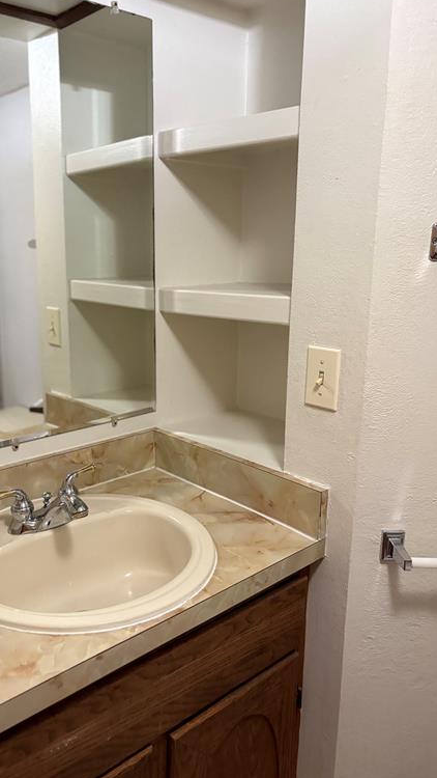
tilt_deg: -11.9
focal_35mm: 29
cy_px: 384
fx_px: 597
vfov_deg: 66.1
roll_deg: +0.2
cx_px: 166
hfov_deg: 39.9
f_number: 1.6
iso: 320
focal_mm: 5.96
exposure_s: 1/60
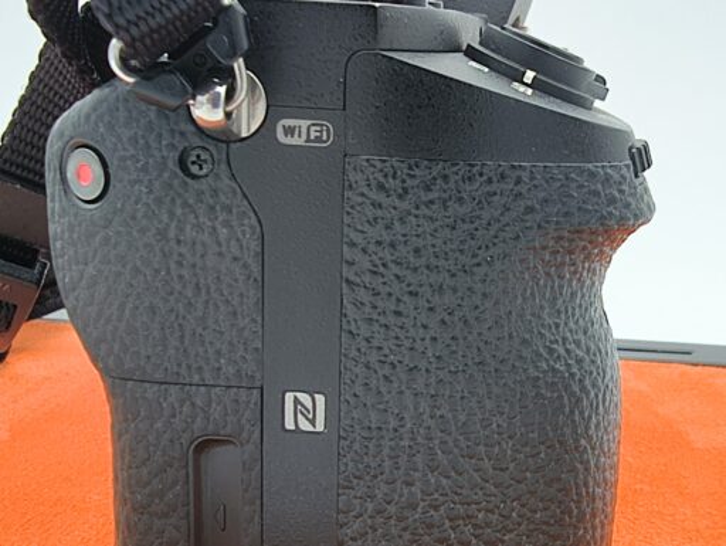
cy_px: 273
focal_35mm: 24
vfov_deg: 56.9
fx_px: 504
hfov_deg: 71.5
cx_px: 363
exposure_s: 1/50
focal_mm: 1.83
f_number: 2
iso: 129
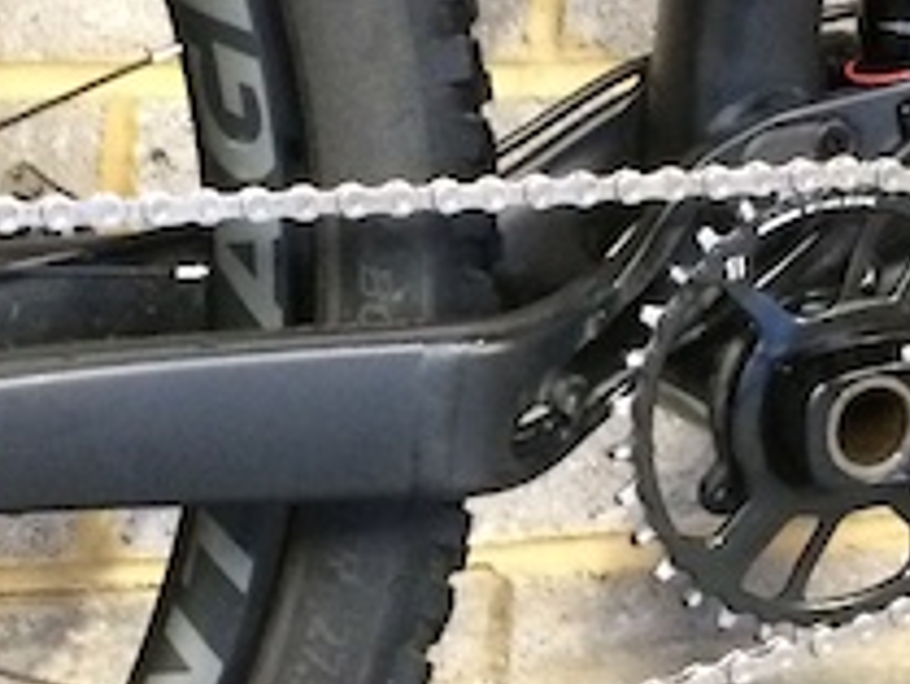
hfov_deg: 17.7
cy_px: 279
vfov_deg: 13.3
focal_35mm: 111
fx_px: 2920
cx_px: 287
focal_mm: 4.15
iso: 400
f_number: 2.2
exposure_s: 1/17
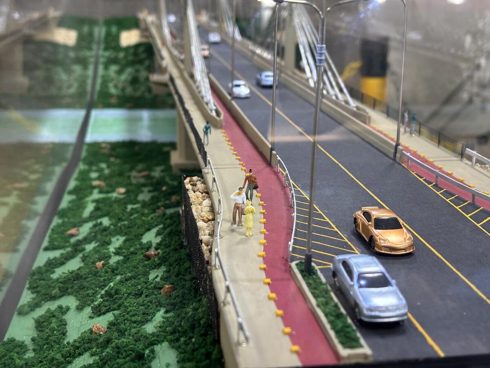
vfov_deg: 28.0
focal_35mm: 52
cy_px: 184
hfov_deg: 36.8
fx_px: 736
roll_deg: -0.7
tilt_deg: -16.2
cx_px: 245
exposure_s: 1/60
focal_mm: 5.96
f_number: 1.6
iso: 160
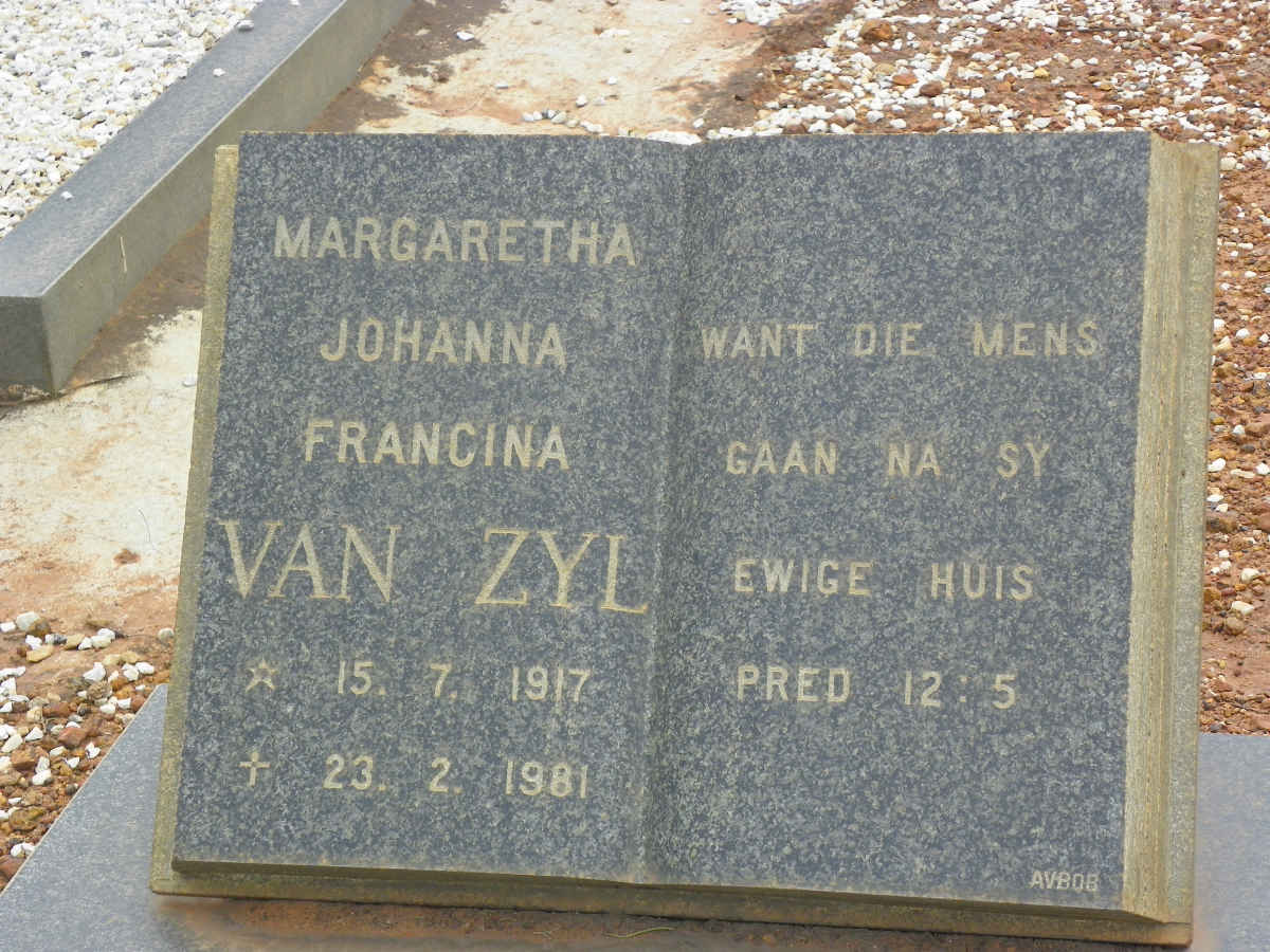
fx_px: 3669
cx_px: 635
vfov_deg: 14.8
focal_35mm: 100
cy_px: 476
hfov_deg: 19.6
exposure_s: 1/200
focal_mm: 17.8
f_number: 4
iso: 64
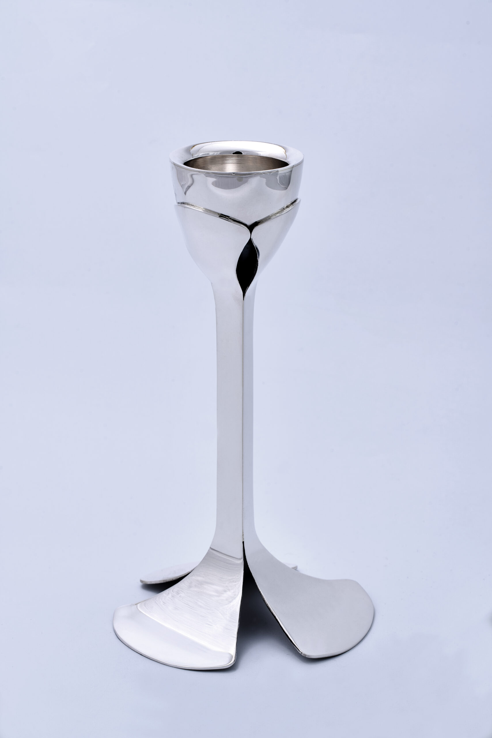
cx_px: 246
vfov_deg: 20.4
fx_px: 2049
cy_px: 369
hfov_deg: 13.7
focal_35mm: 100
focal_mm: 100
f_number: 16
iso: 100
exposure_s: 1/200
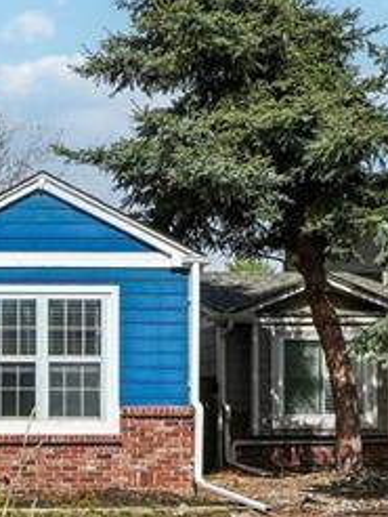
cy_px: 410
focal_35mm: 60
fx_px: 895
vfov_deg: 31.4
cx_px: -227
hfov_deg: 20.3
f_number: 10
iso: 640
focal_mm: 10
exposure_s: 1/2000
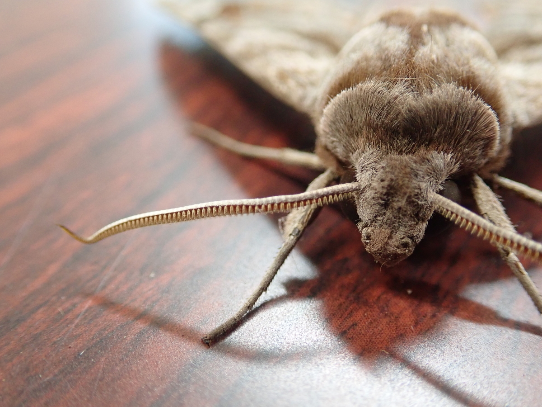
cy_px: 204
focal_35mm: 40
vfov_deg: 36.0
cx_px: 271
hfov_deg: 46.8
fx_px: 626
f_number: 2.8
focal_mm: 7.34
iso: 800
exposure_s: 1/40
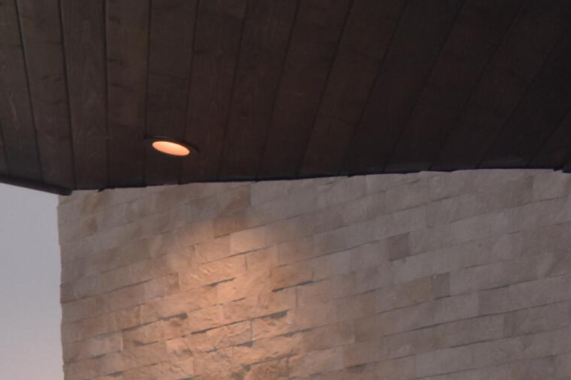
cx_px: -325
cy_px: 731
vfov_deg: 10.7
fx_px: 1887
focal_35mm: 119
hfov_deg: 15.6
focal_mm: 20
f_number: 4.5
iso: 800
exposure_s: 1/200
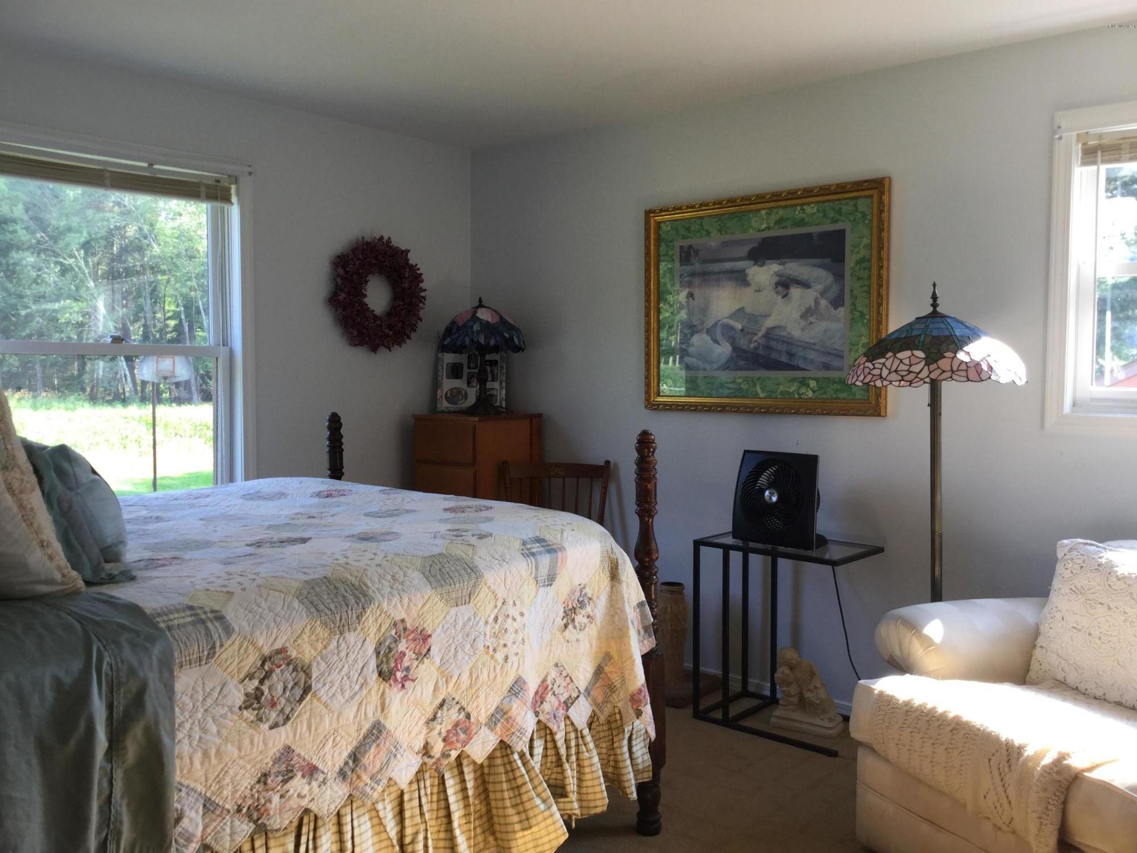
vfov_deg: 45.4
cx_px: 568
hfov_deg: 58.4
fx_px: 1018
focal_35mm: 31
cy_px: 426
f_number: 2.4
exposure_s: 1/60
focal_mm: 3.3
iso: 32
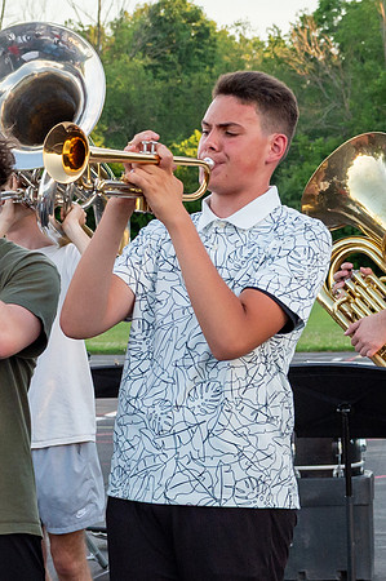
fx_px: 3301
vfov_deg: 10.0
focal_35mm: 205
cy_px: 157
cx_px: 236
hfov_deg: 6.7
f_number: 9
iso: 1250
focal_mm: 70
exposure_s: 1/500
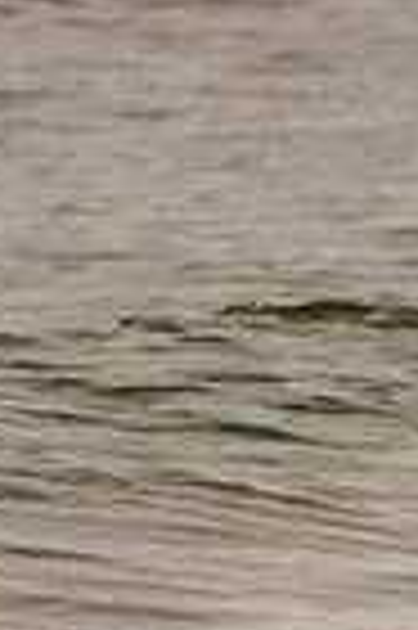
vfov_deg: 0.8
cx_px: 988
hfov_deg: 0.5
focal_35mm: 2547
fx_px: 44467
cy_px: 678
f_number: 5.6
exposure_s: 1/2000
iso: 160
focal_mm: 500
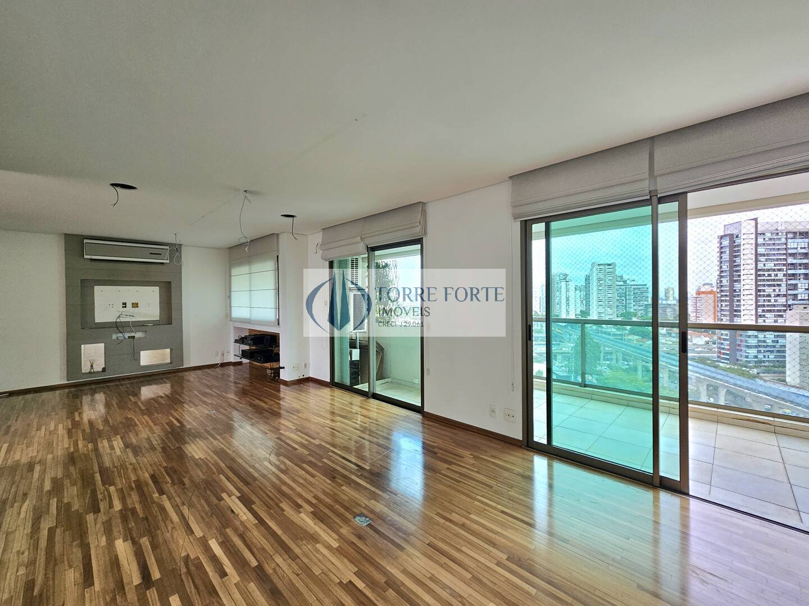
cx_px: 404
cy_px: 303
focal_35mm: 13
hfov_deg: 106.2
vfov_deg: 89.9
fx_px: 304
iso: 50
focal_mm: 2.2
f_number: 2.2
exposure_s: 1/164
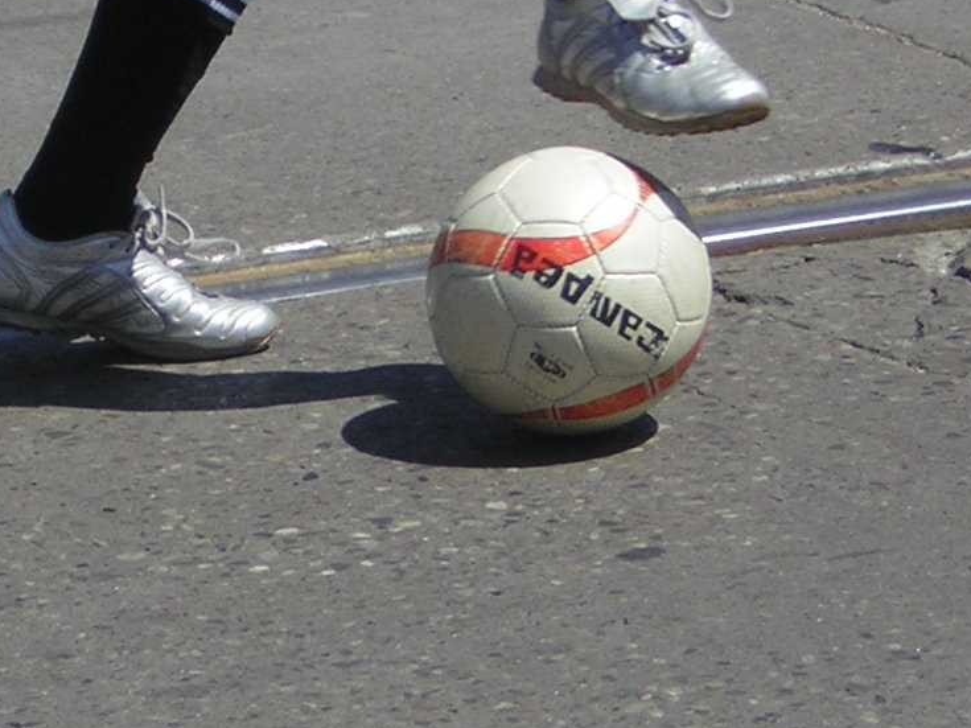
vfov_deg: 6.3
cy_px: 501
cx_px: 162
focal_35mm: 235
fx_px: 6591
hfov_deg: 8.4
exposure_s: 1/497
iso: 50
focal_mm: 14.1
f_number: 4.7
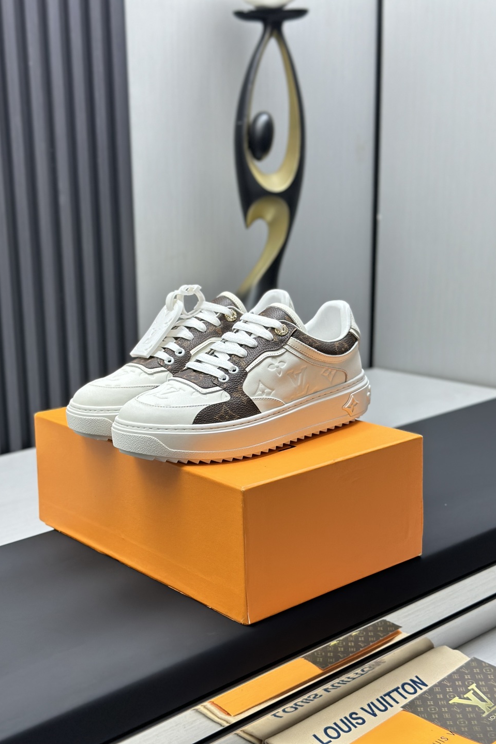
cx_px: 228
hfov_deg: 27.0
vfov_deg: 39.6
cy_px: 372
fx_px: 1033
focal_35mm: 50
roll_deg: +0.9
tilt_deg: -12.3
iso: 125
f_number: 1.78
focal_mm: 6.86
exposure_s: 1/91
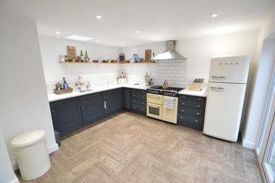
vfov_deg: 77.2
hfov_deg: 100.4
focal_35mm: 15
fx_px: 114
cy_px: 92
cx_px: 138
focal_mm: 10
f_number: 3.5
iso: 360
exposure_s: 1/15
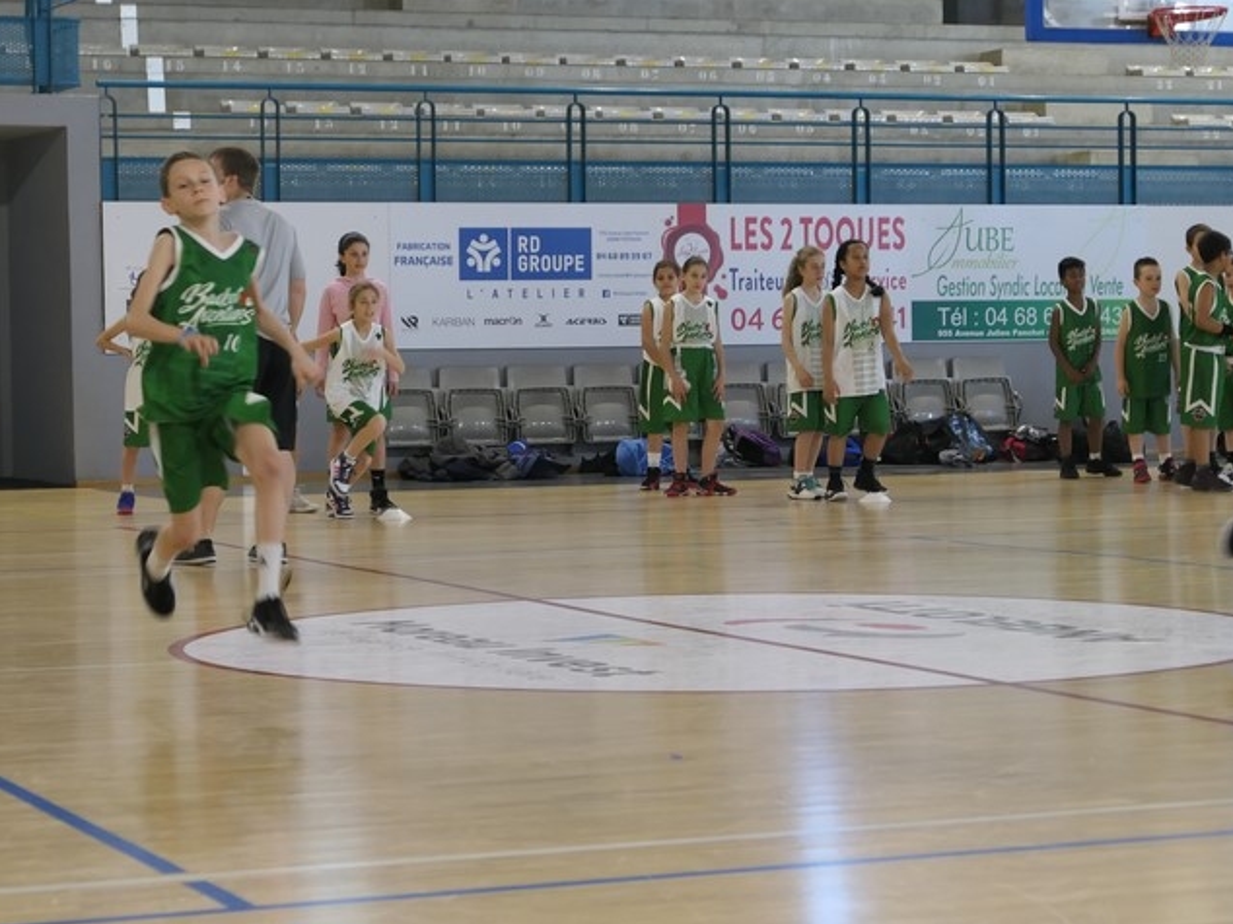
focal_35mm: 102
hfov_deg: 19.3
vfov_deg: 14.5
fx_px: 3632
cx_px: 620
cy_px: 465
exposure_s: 1/125
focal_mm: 26.4
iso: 640
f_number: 2.8
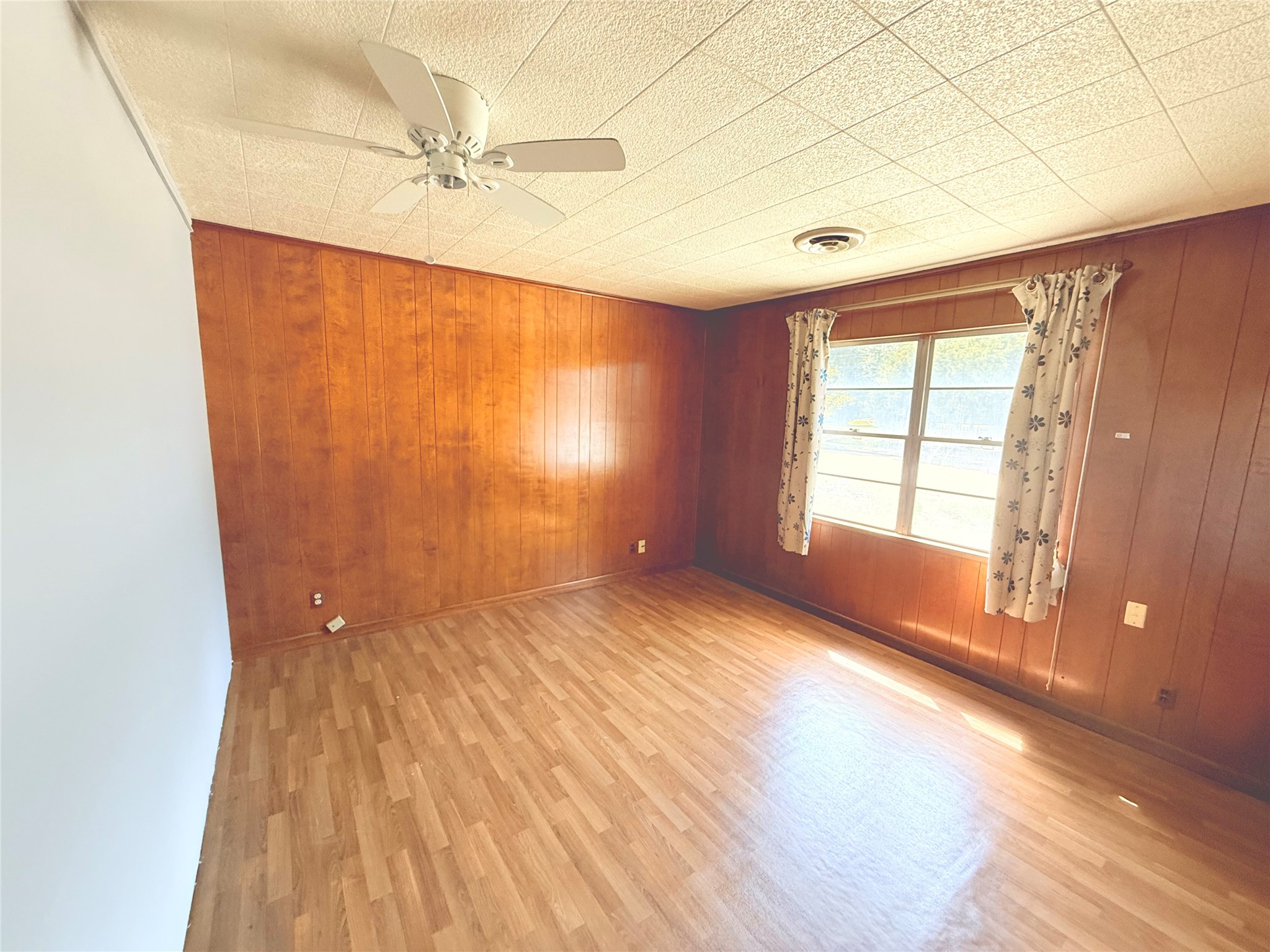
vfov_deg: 85.7
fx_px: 514
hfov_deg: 102.1
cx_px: 635
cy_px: 476
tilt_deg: -7.9
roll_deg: -1.2
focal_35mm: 14
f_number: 2.2
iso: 400
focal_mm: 2.22
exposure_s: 1/60
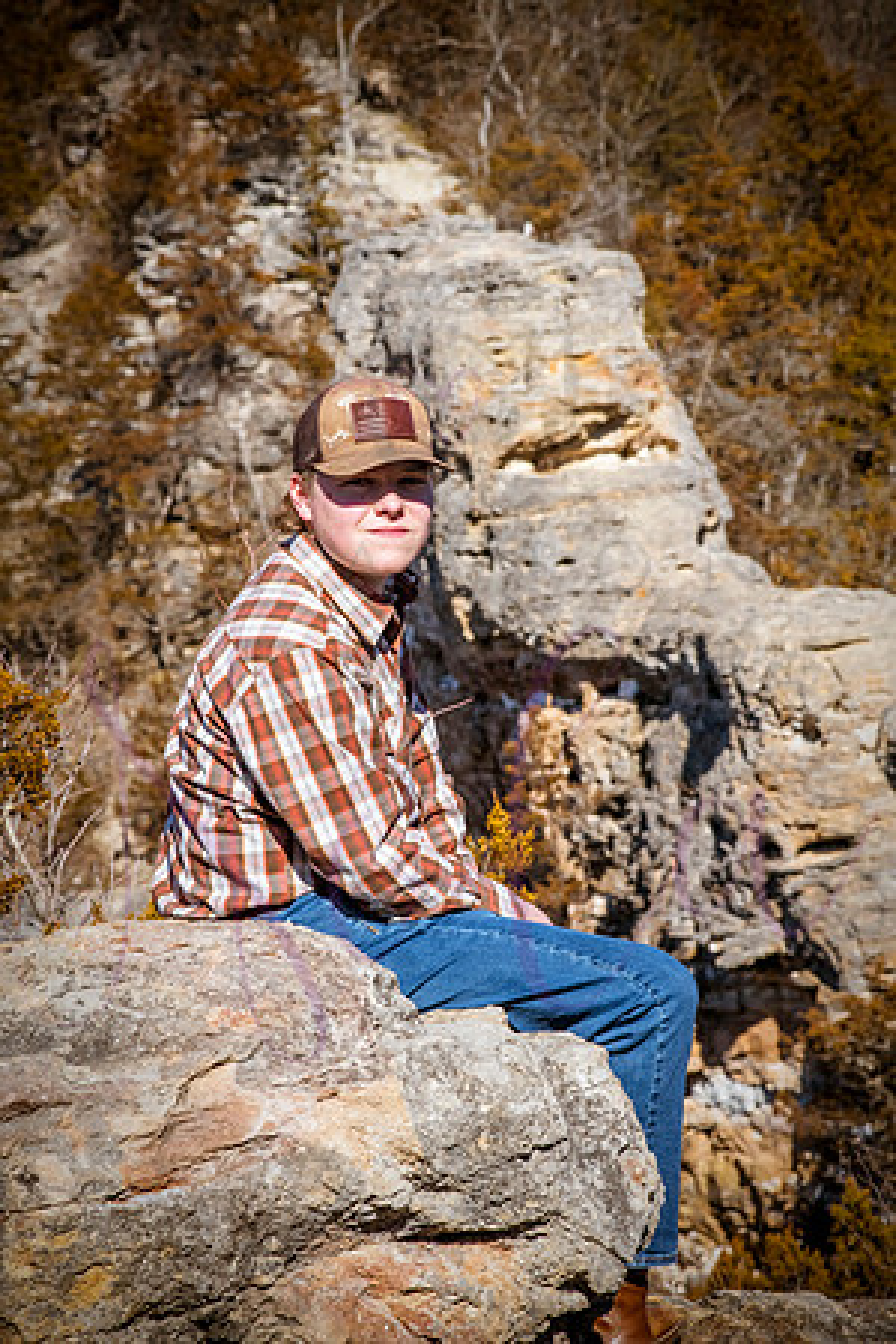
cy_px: 672
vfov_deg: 16.4
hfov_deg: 11.0
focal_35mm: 125
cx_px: 448
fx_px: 4666
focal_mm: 125
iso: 800
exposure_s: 1/1000
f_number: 14
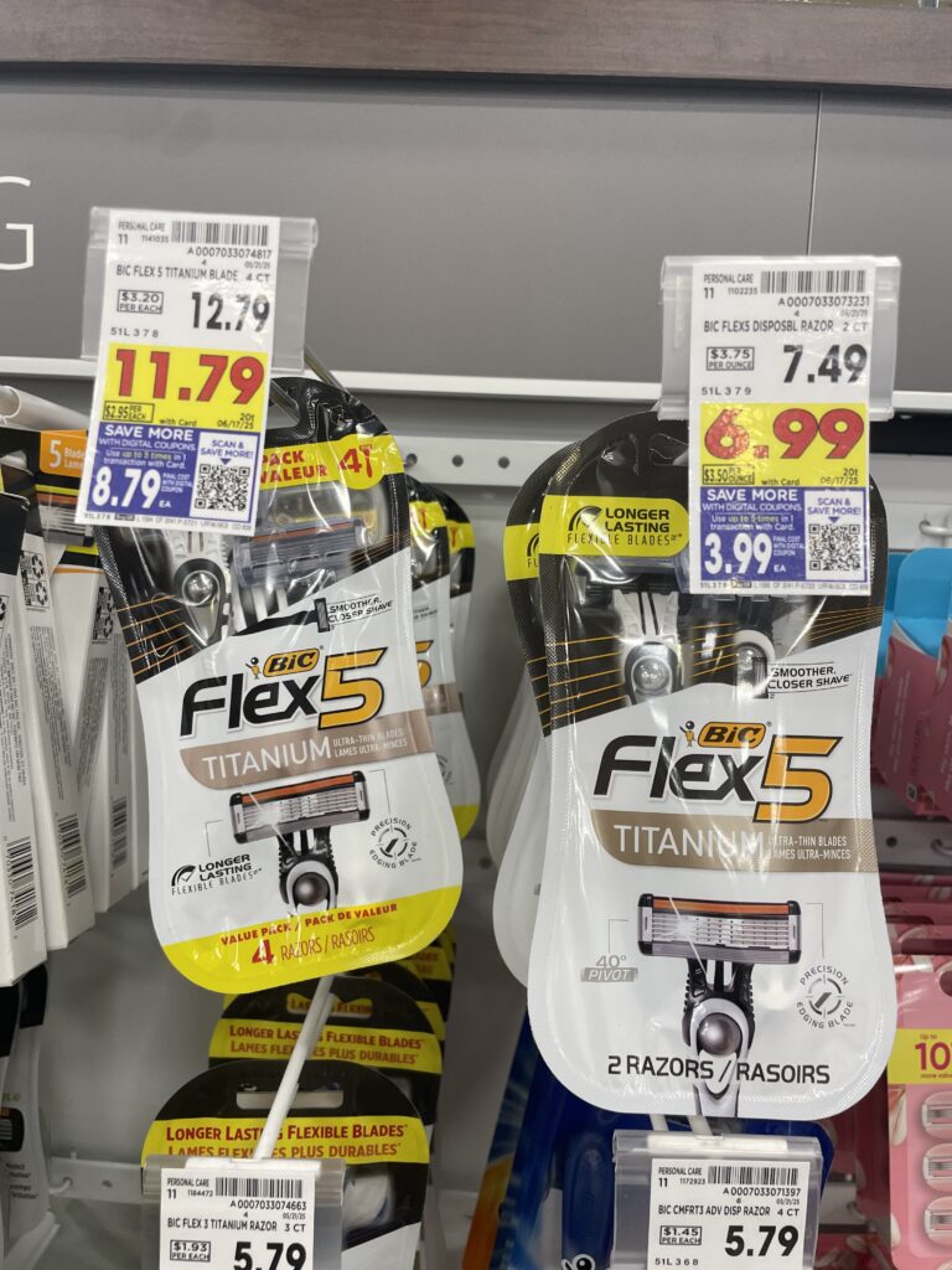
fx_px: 953
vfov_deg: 67.3
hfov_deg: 53.1
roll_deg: -2.5
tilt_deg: -8.8
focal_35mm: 26
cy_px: 635
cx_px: 476
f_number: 1.6
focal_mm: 4.2
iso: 100
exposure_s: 1/120
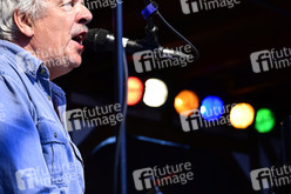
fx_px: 808
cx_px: 62
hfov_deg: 20.2
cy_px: 88
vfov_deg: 13.7
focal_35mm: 100
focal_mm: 55
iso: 2000
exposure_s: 1/125
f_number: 4
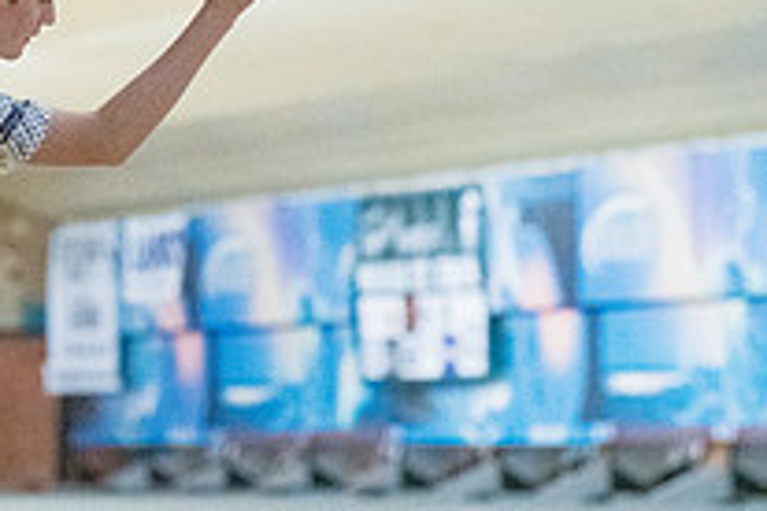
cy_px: 280
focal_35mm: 364
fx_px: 7755
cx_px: -126
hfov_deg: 5.6
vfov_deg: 3.8
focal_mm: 130
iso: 10000
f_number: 4
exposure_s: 1/1000
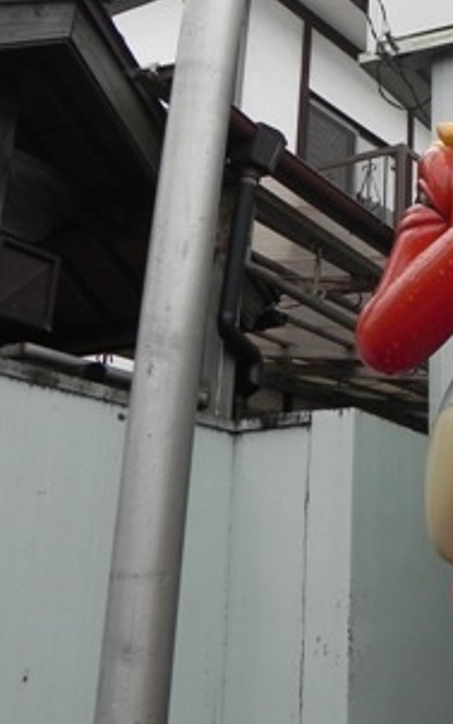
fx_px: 1026
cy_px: 222
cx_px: 566
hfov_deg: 22.6
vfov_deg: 38.3
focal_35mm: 52
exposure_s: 1/128
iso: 160
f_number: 4.5
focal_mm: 4.6
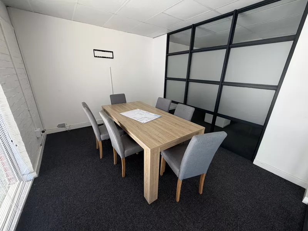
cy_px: 116
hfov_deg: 102.1
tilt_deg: -19.7
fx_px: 125
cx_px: 154
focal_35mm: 14
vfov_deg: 85.7
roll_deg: -1.0
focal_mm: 2.22
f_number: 2.2
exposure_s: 1/121
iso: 160
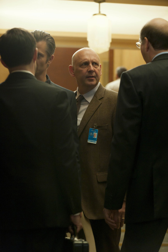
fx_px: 735
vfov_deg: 19.5
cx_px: 84
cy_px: 126
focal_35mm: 105
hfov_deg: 13.0
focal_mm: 105
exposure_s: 1/100
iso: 3200
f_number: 5
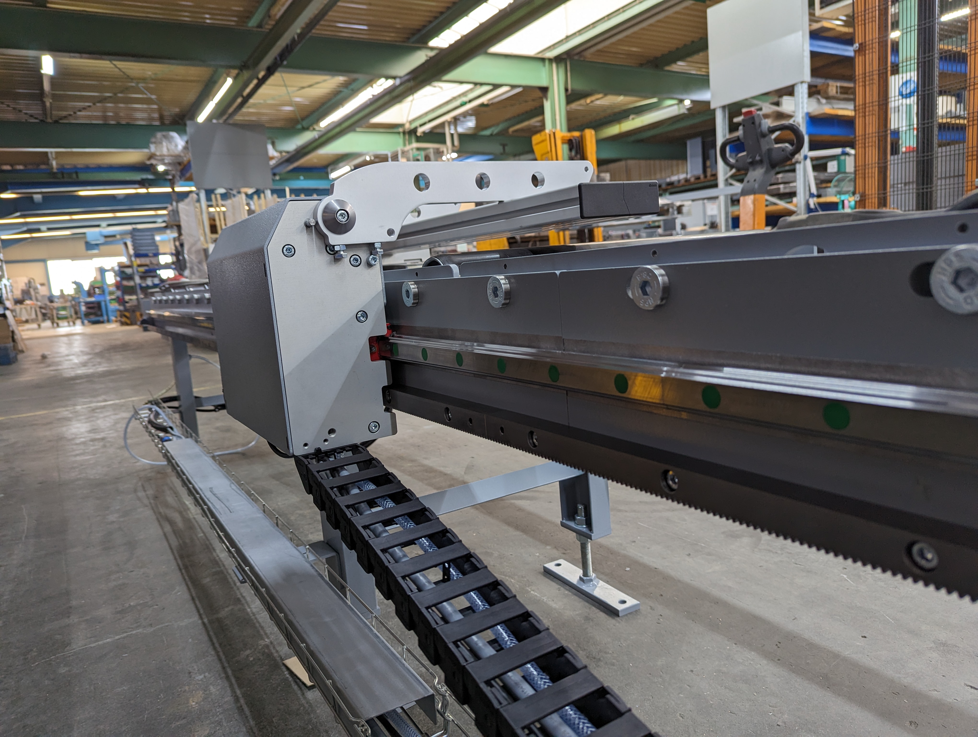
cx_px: 489
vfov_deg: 56.9
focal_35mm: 24
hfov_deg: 71.5
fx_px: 679
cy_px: 368
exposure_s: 1/25
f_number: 1.85
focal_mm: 6.81
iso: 94
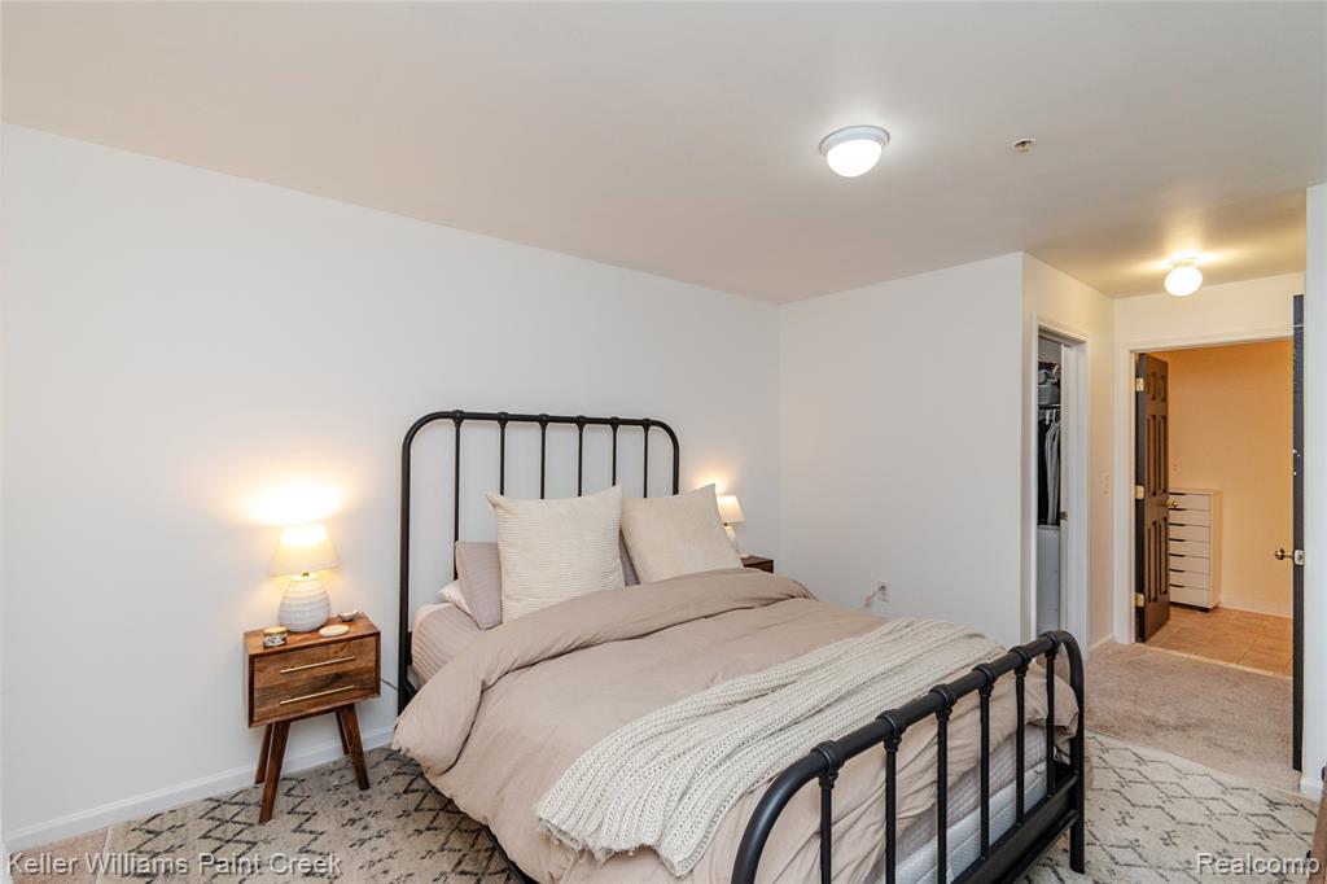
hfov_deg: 100.4
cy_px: 442
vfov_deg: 77.3
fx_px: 553
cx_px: 664
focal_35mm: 15
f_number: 4.5
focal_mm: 10
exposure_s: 1/80
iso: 800
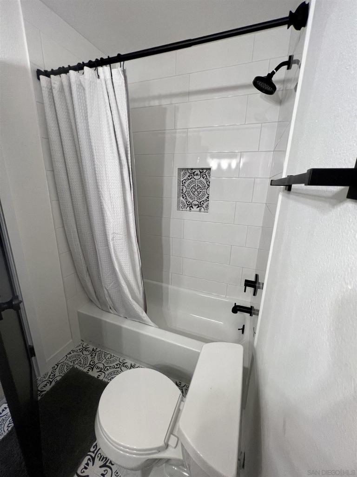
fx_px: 179
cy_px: 238
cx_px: 178
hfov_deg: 89.9
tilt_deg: -16.0
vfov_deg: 106.2
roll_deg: -1.2
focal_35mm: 13
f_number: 1.8
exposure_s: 1/120
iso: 160
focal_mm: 1.57
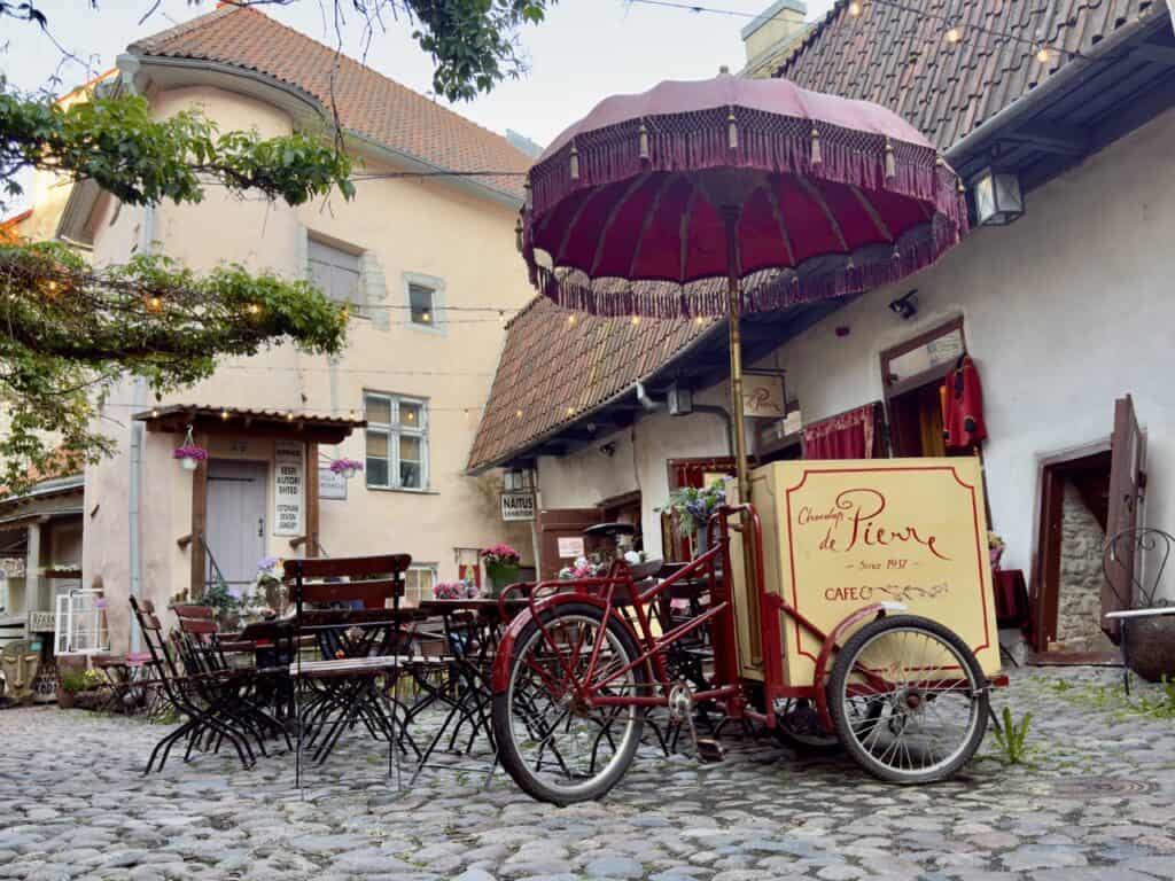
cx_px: 588
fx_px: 1086
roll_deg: +3.3
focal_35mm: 32
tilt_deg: +11.1
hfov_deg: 56.8
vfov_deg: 44.2
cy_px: 440
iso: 80
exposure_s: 1/100
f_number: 1.78
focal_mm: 6.76
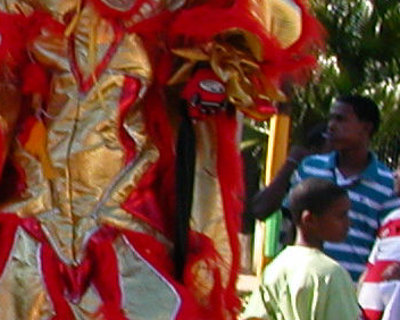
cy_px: 166
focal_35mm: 164
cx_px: -416
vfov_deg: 9.4
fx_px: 1943
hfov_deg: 10.7
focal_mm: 5.6
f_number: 4.5
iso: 100
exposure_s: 1/207
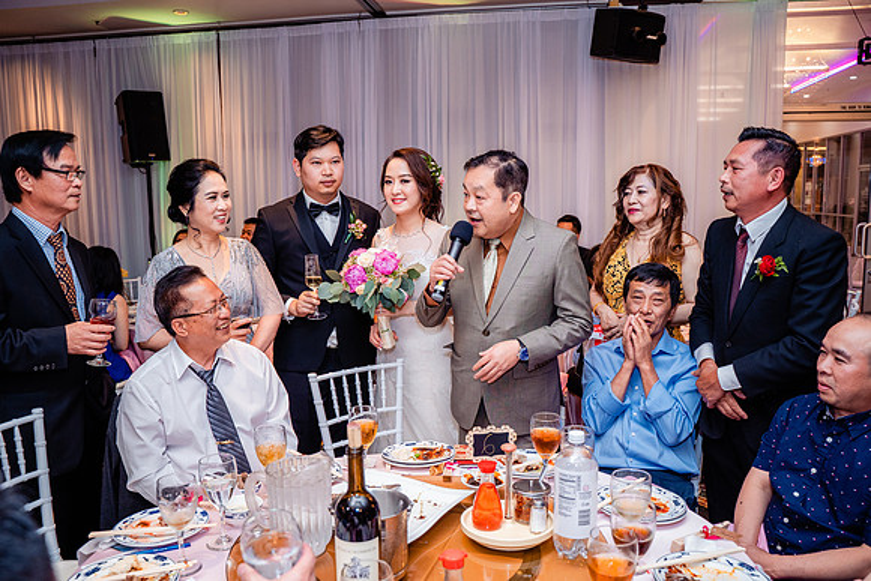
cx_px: 436
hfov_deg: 65.5
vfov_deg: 46.4
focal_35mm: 28
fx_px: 678
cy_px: 290
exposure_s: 1/200
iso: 1600
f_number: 4.5
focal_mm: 28
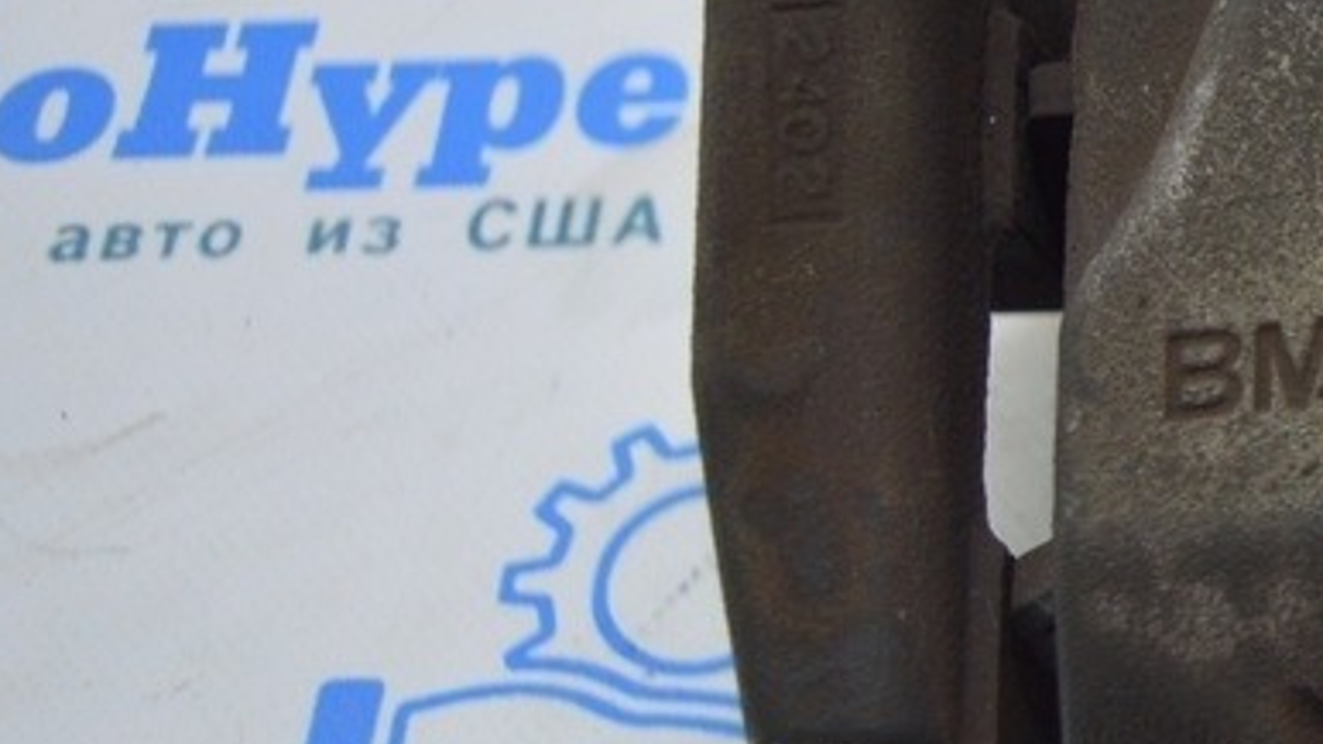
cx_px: 1721
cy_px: 177
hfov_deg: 19.7
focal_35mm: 100
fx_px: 3508
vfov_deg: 12.1
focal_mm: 24
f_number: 4
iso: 400
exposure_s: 1/60
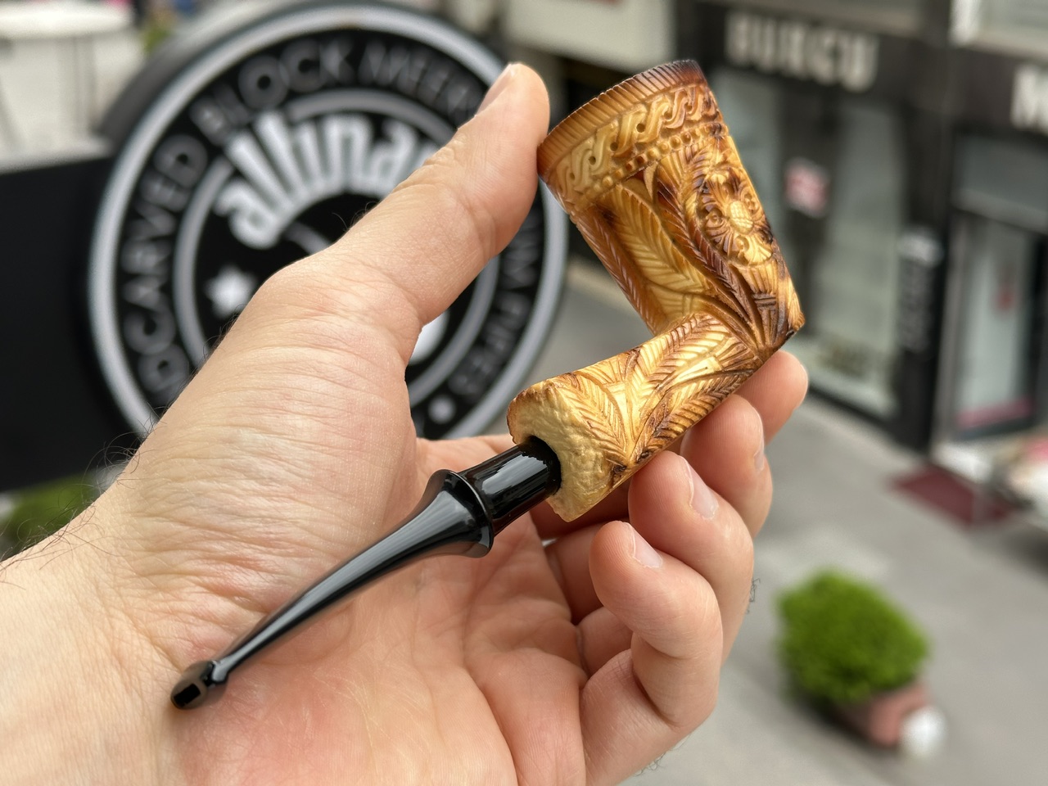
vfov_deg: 30.3
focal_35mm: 48
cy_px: 393
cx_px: 524
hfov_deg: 39.7
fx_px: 1453
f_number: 1.78
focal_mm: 6.86
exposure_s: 1/323
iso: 64
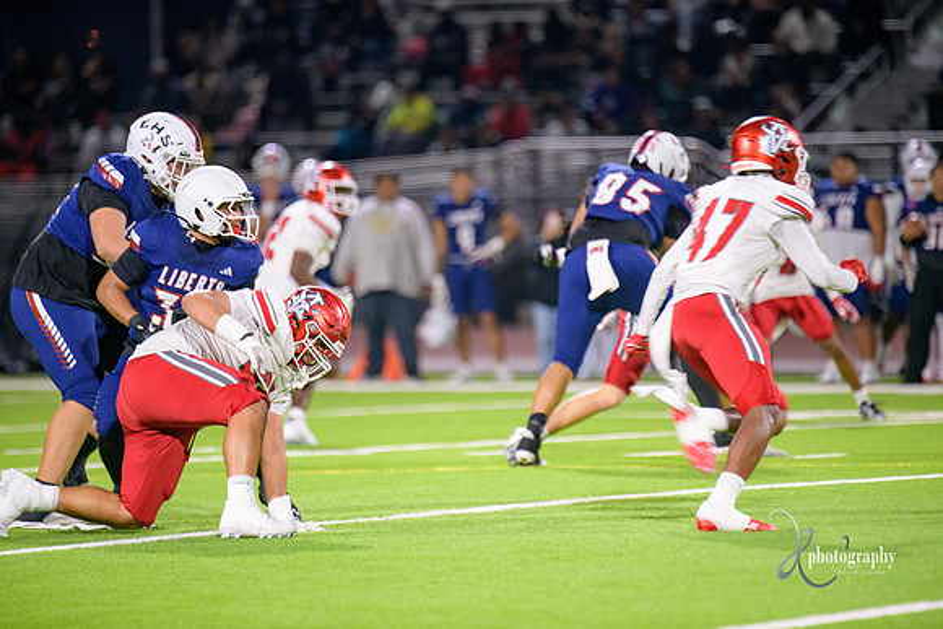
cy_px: 314
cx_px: 472
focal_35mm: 300
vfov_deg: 4.6
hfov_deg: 6.9
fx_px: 7860
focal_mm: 300
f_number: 2.8
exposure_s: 1/250
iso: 2000
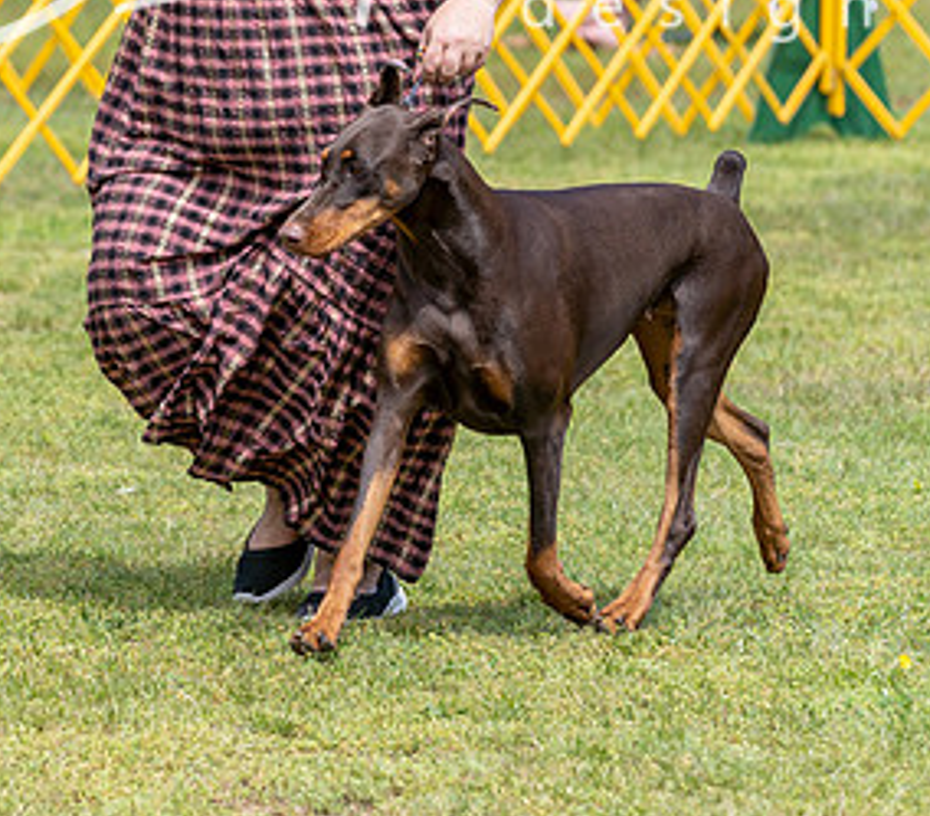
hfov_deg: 5.4
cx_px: 293
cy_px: 64
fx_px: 9919
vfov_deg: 4.7
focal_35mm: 347
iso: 100
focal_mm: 146
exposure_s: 1/800
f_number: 4.5
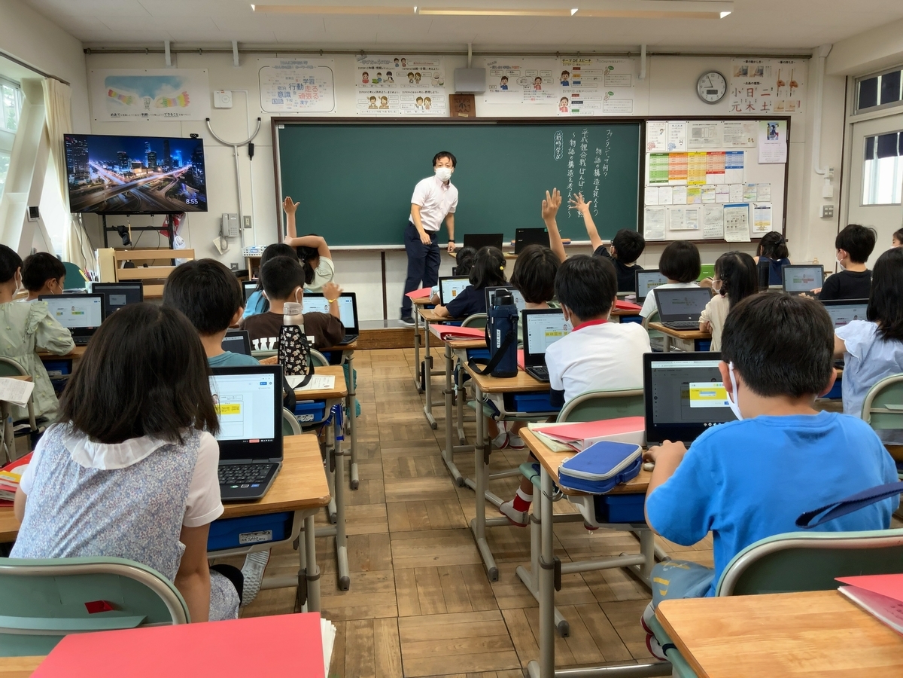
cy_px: 339
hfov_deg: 61.7
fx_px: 756
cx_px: 452
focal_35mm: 29
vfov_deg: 48.2
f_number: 1.8
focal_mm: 3
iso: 50
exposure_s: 1/50
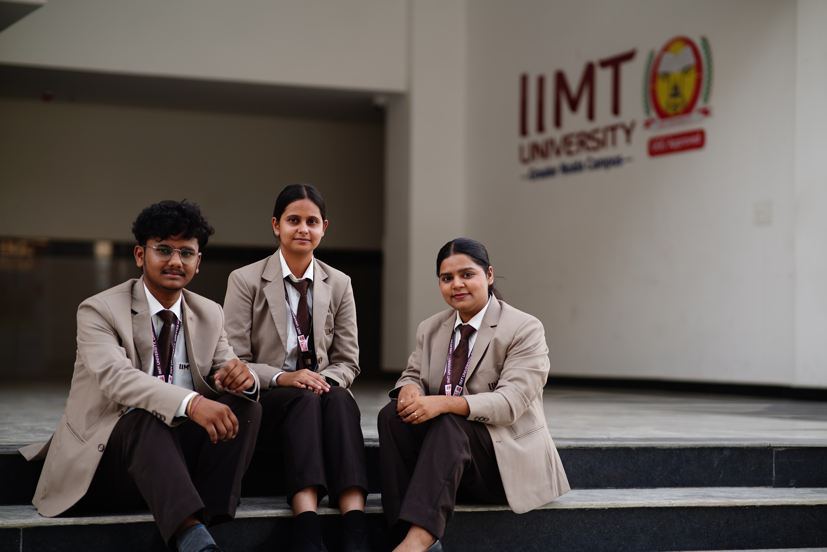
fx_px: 1952
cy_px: 276
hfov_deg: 23.9
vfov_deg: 16.1
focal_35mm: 85
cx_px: 414
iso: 50
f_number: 1.8
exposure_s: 1/250
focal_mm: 85
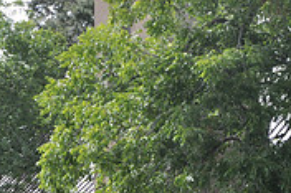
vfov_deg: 8.7
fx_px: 1276
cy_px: 54
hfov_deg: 13.0
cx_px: 218
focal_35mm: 158
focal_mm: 32
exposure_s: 1/200
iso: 200
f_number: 6.3
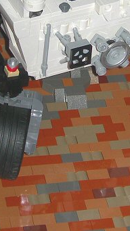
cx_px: 78
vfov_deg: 12.7
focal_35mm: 167
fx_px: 1023
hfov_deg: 7.3
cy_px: 10
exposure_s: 1/60.1
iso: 50
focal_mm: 10.6
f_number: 3.2
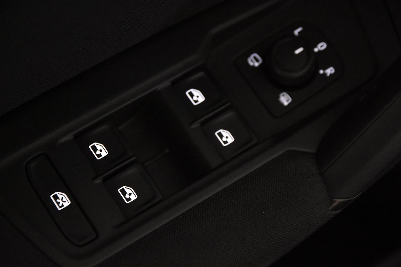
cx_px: 200
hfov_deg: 19.1
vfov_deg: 12.8
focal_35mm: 107
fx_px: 1192
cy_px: 134
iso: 8000
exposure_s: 1/125
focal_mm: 70
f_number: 4
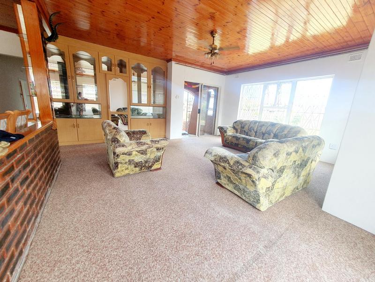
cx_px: 188
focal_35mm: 13
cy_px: 141
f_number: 2.2
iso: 50
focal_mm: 1.8
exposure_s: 1/50
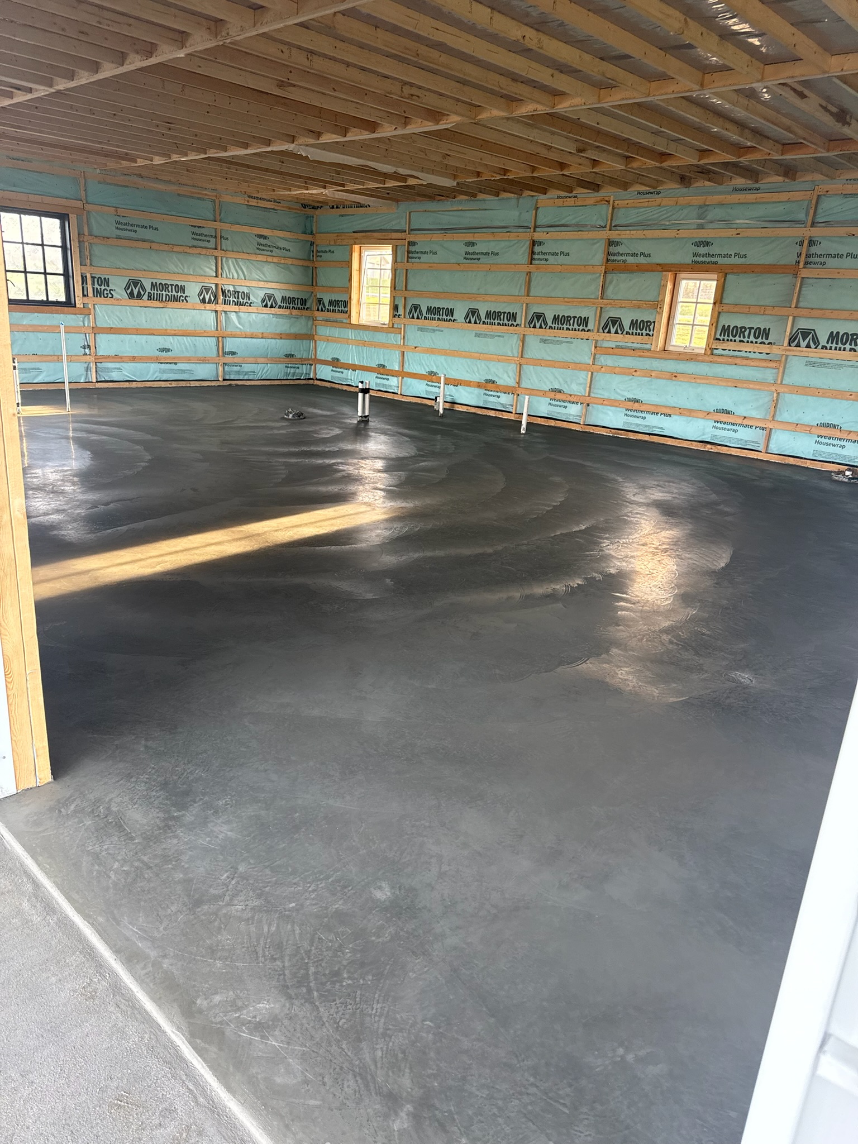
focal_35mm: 24
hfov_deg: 56.8
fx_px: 793
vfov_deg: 71.6
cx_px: 429
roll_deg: -3.1
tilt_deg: -16.8
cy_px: 572
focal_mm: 6.76
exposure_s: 1/121
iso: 200
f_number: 1.78
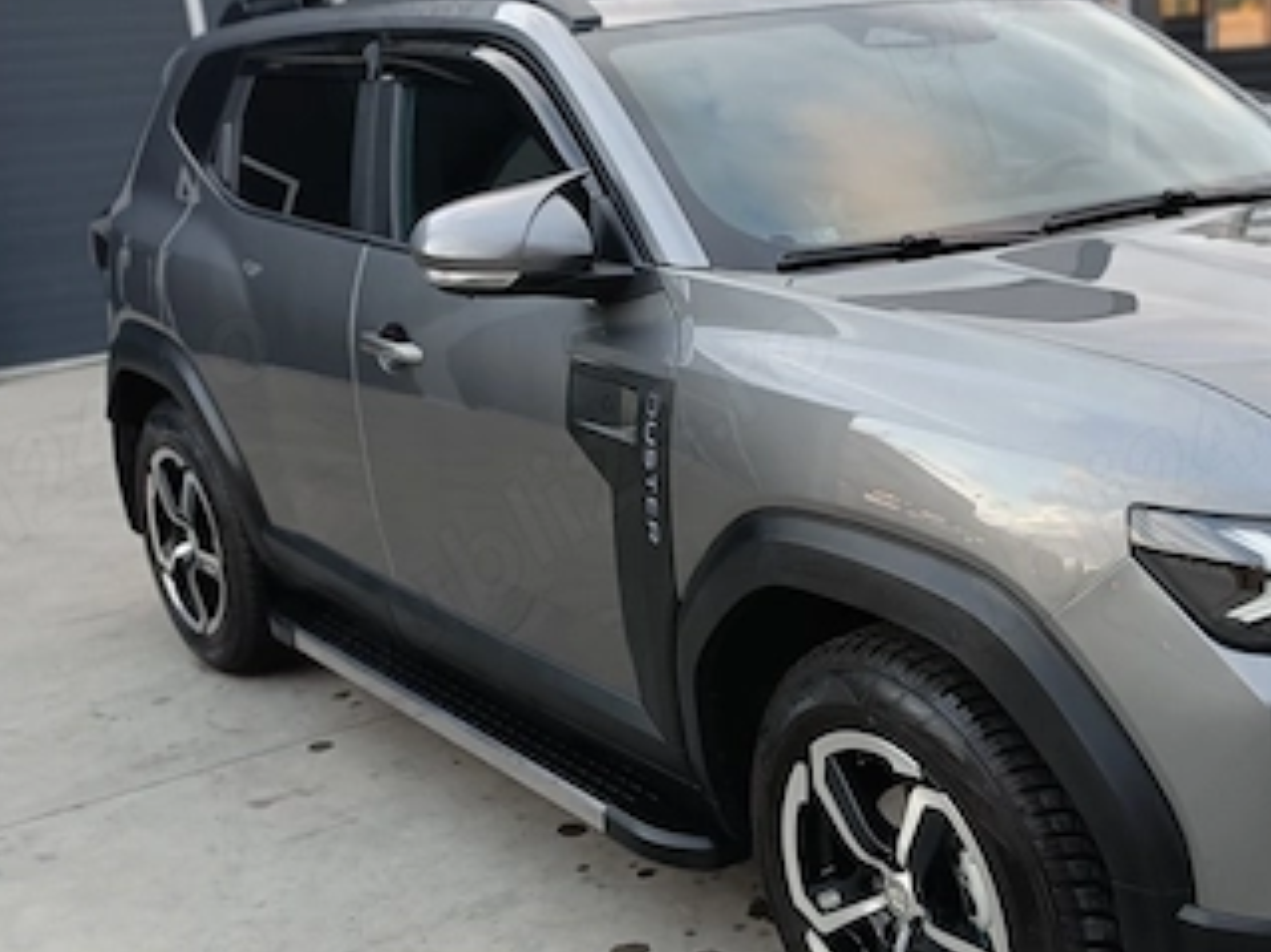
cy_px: 546
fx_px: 1725
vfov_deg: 30.8
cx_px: 853
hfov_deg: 39.9
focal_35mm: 47
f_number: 3.2
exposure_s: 1/50
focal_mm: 4.7
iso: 320
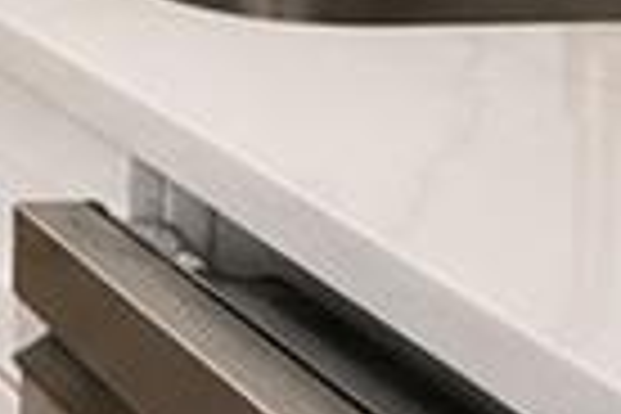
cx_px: -724
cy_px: -374
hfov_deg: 13.3
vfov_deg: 10.2
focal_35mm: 126
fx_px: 2173
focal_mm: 11.1
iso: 2000
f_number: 6.4
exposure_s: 1/50
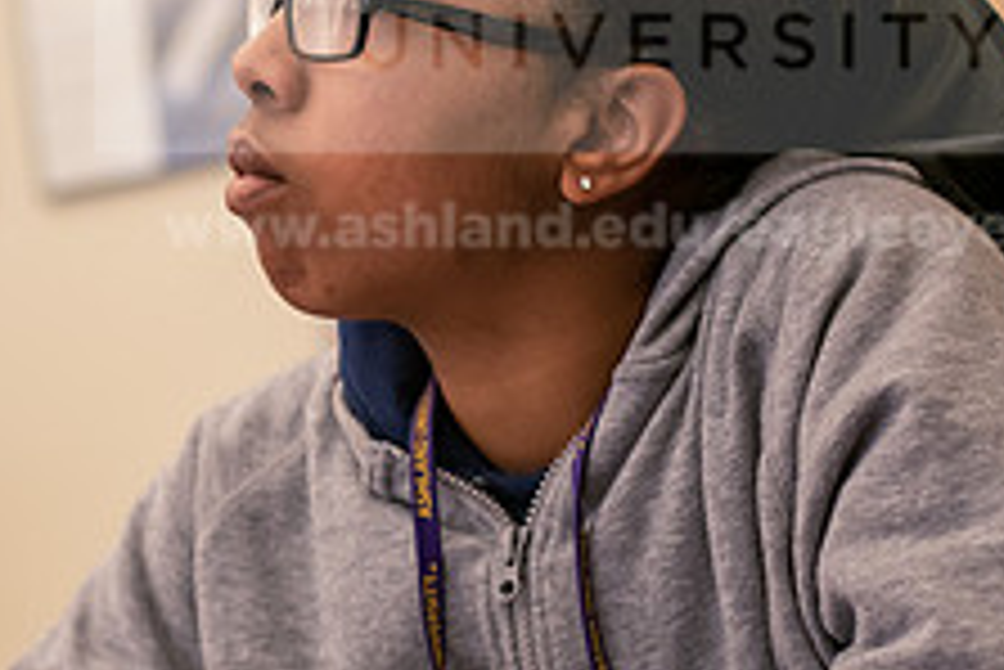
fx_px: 3628
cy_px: 322
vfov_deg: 10.6
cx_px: -41
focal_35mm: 130
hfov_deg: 15.4
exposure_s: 1/250
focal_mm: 50
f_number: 2.8
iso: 1000
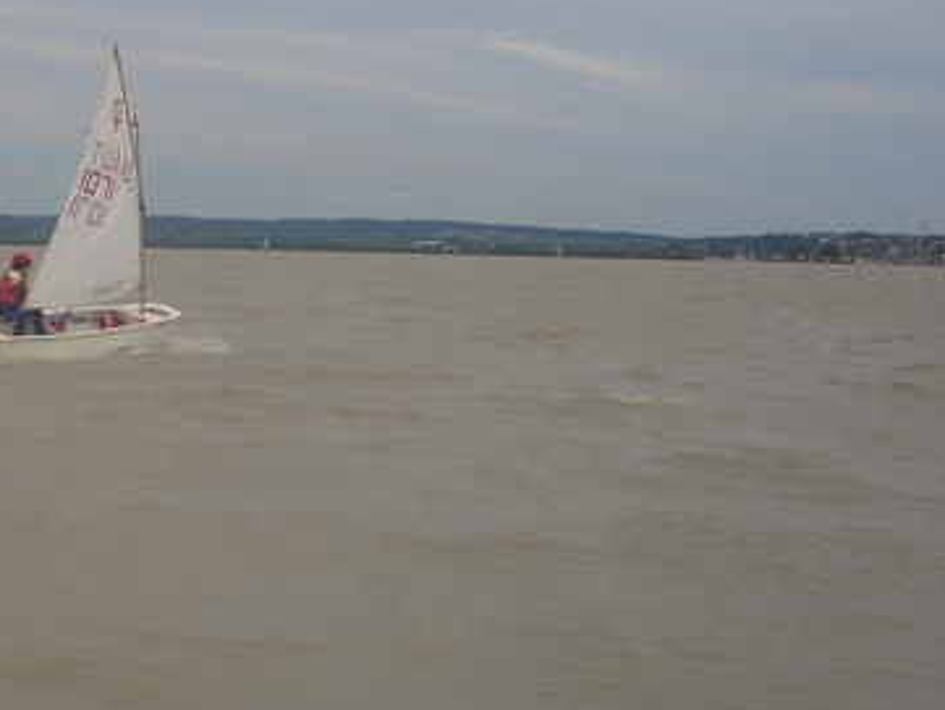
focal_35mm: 62
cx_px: 118
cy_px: 301
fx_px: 1693
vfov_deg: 23.6
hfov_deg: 30.0
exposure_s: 1/1000
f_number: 4.3
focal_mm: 5.8
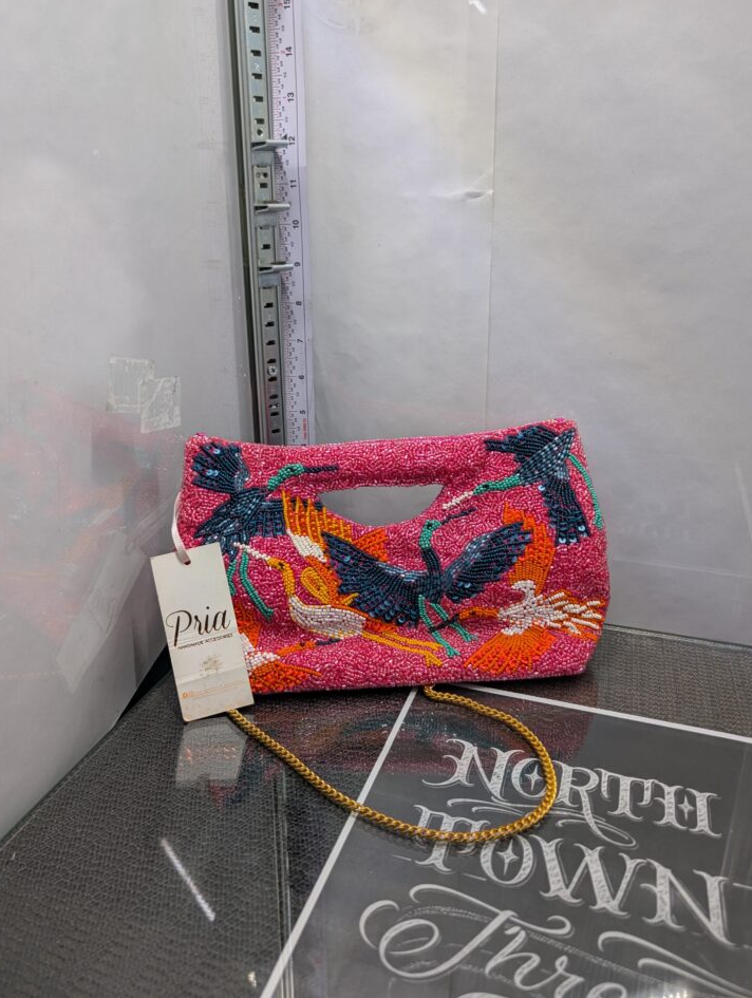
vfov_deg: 67.2
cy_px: 486
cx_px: 362
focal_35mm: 26
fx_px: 751
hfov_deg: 53.2
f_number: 1.68
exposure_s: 1/270
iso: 22
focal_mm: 6.9
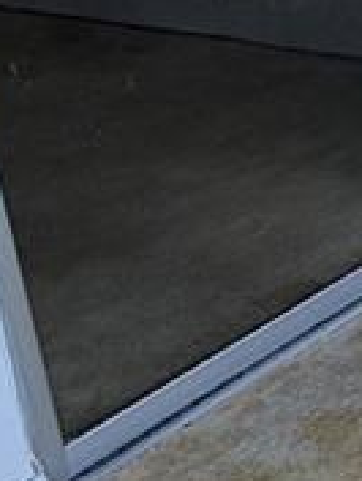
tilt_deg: -14.5
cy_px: -136
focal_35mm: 95
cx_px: 1195
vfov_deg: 19.2
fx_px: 1323
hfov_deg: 9.9
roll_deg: -0.7
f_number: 2.2
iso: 40
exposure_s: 1/136
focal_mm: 2.22
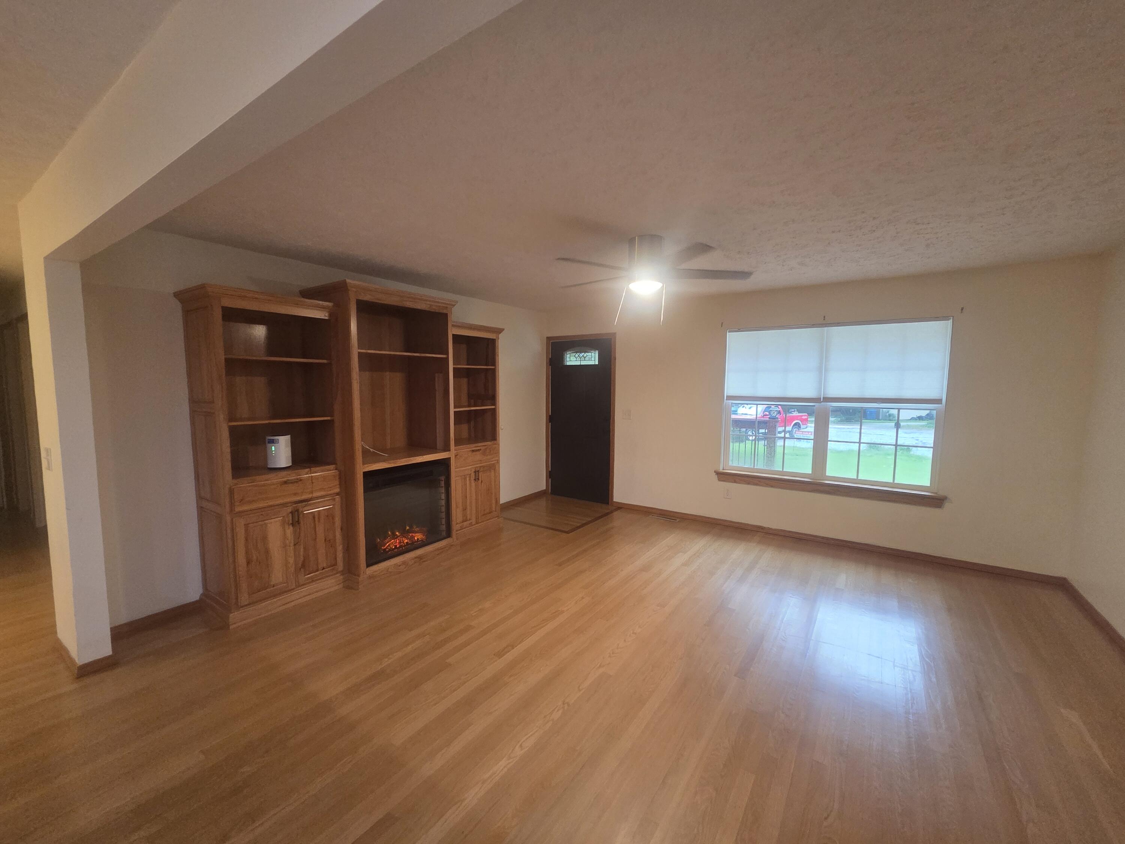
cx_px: 562
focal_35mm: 13
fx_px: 422
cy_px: 422
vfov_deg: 89.9
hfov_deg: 106.2
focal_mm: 2.2
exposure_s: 1/60
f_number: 2.2
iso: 500
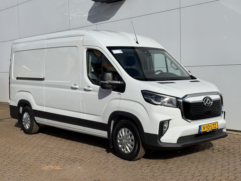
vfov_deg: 30.3
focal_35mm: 48
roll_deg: +2.1
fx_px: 334
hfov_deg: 39.7
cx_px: 120
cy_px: 90
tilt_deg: -4.2
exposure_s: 1/11364
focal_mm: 6.76
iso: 64
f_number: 1.78
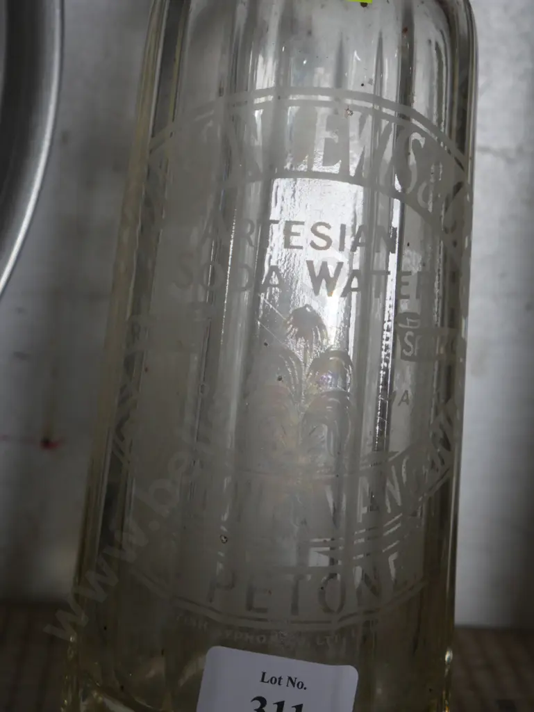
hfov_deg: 18.9
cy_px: 356
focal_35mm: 78
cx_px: 267
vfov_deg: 25.0
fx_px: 1603
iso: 800
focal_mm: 39
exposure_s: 1/100
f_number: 5.6
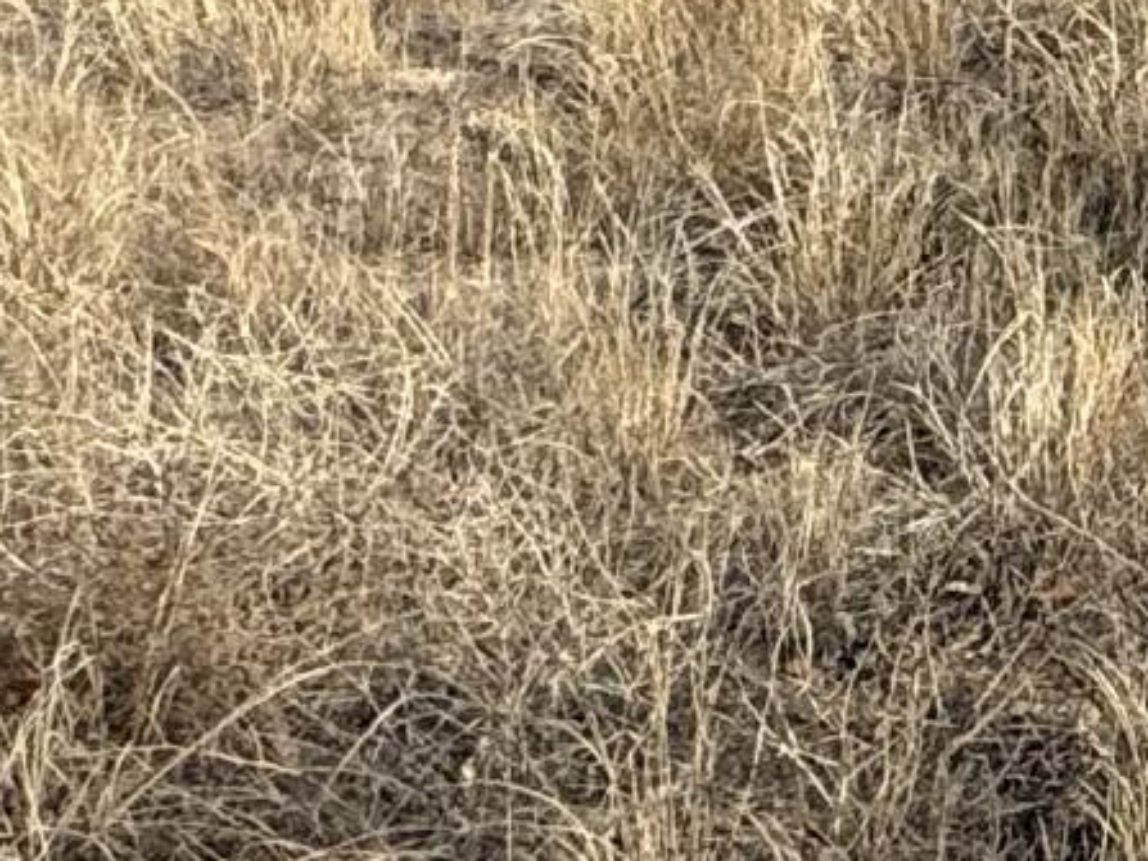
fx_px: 3117
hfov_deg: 15.9
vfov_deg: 14.0
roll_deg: +0.0
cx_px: 2363
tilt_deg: +5.1
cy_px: -679
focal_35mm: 94
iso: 50
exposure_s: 1/2320
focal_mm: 2.22
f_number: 2.2
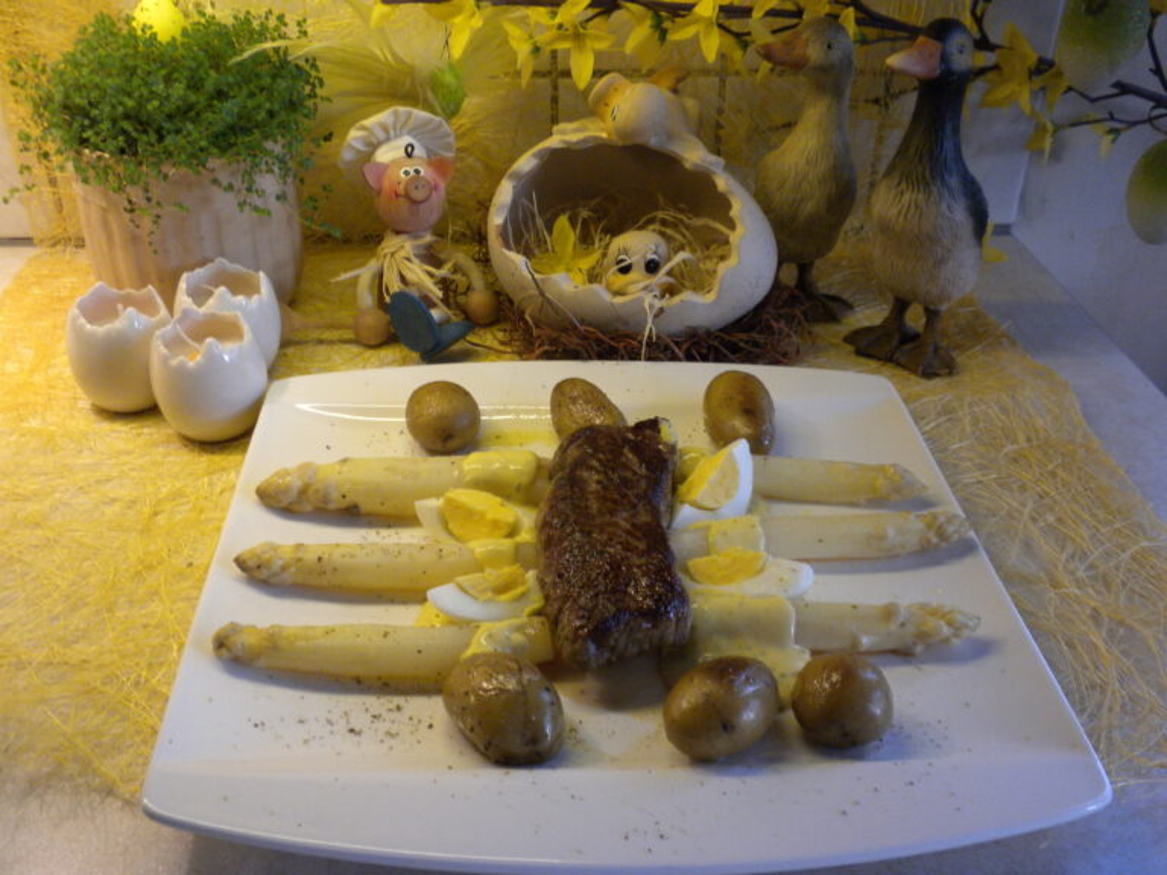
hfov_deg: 50.1
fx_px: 1247
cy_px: 438
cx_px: 584
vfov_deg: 38.7
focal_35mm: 37
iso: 325
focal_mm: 6.6
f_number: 3.5
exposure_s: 1/66
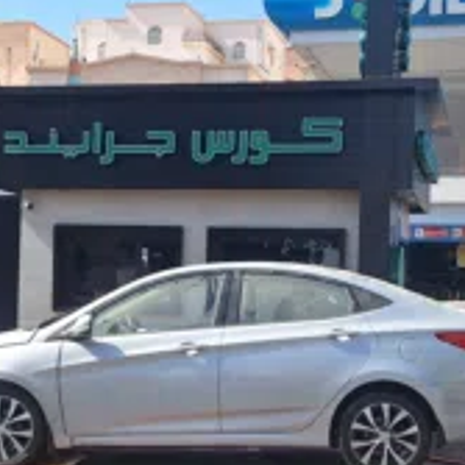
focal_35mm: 78
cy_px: 315
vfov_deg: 22.1
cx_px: 181
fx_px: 1185
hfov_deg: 22.2
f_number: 1.8
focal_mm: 5.54
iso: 40
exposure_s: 1/2278
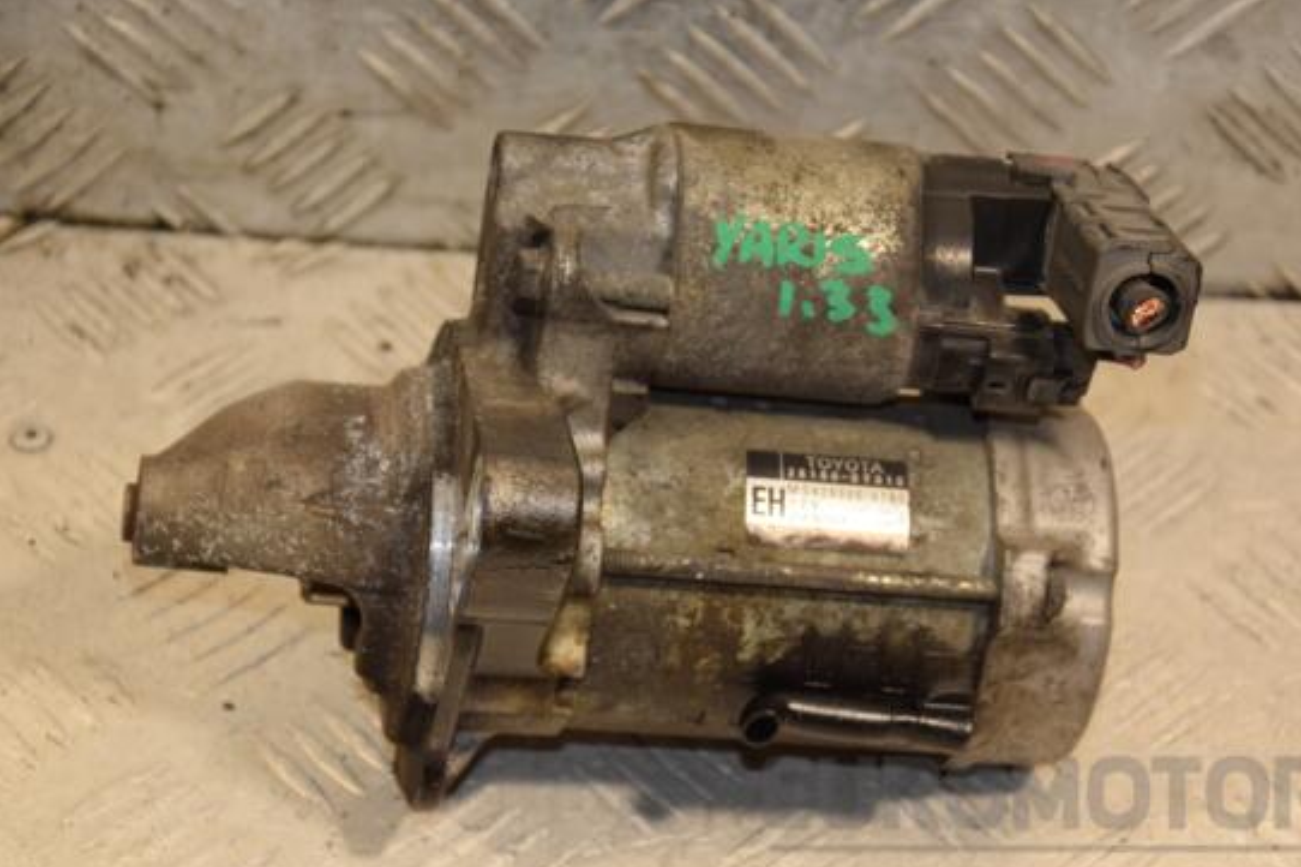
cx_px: 718
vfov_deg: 11.0
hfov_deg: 16.4
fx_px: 4500
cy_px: 473
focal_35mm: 125
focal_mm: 75
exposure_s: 1/200
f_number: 5.3
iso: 800
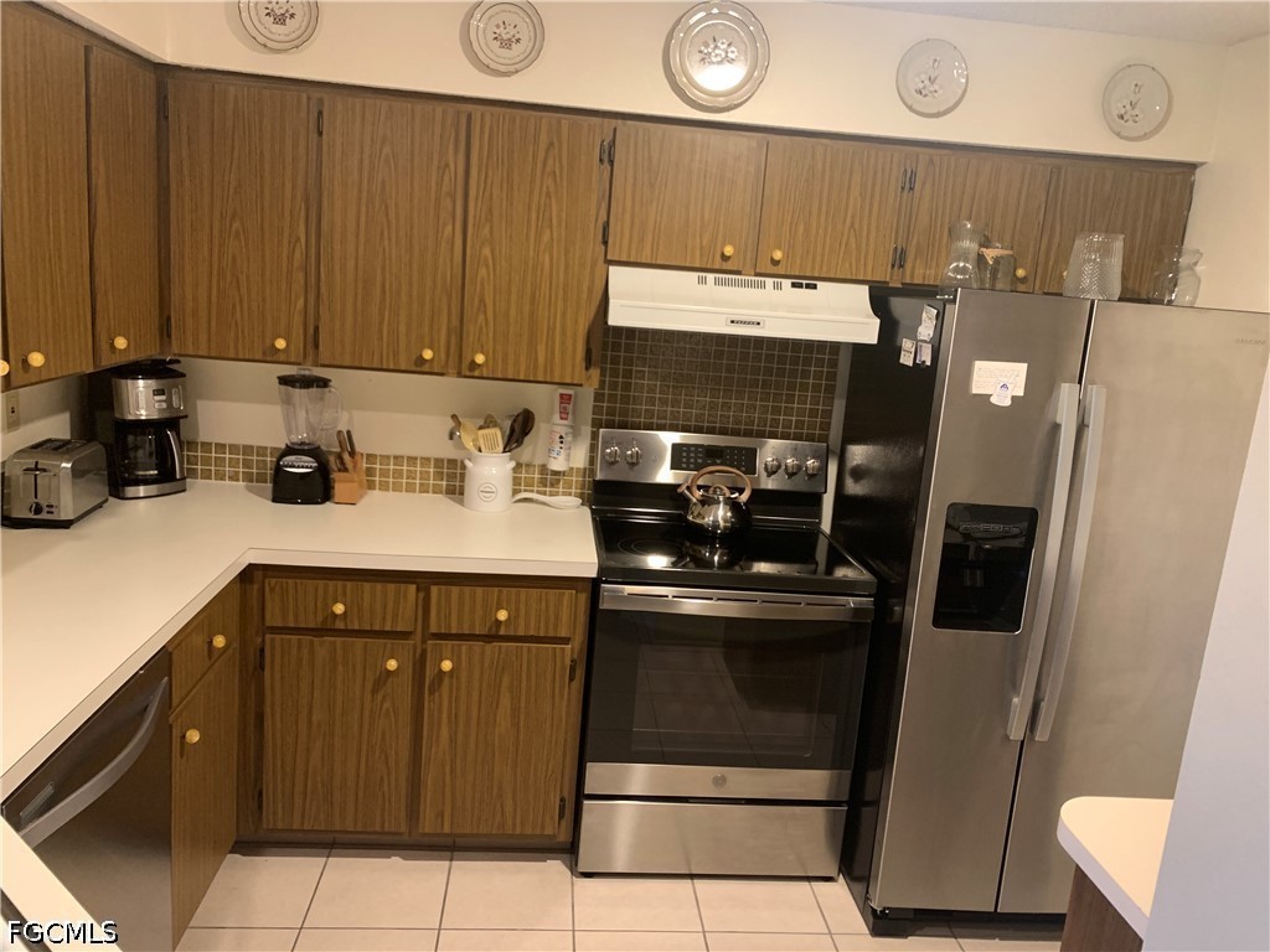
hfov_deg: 67.3
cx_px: 635
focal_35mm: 26
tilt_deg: -11.6
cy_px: 476
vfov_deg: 53.1
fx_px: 954
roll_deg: -4.5
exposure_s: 1/40
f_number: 1.8
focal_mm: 4.25
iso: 320
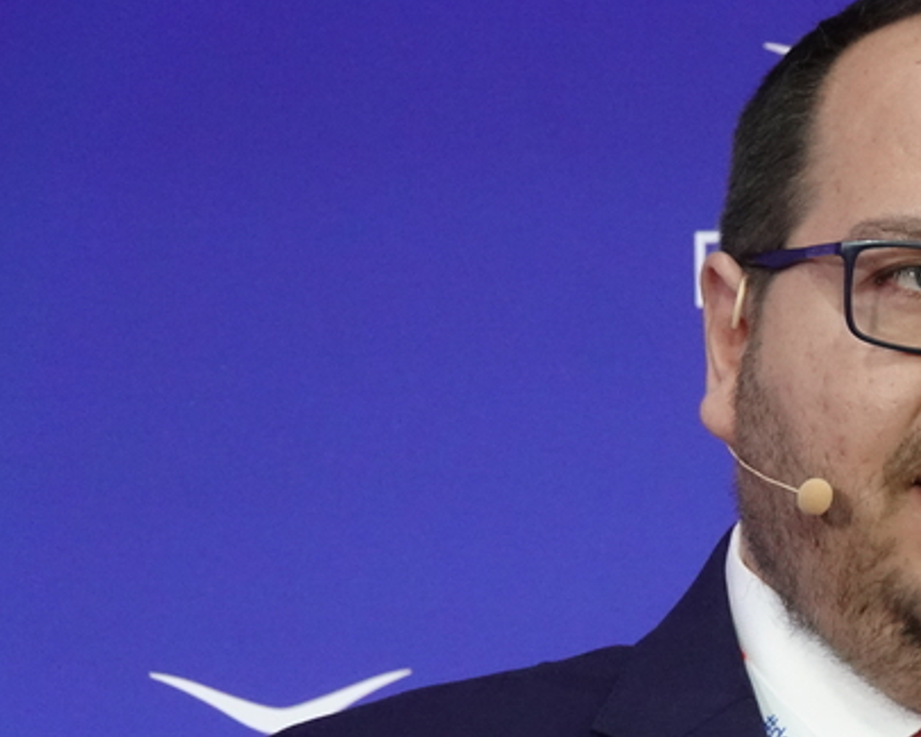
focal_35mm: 992
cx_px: 950
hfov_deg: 2.0
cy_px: 599
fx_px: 27046
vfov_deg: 1.6
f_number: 7.1
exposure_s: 1/160
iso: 1600
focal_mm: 174.93
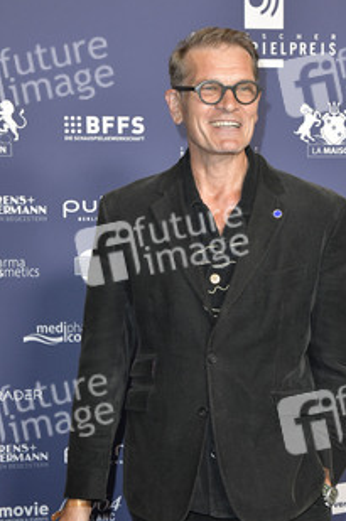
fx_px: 824
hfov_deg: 23.7
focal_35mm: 57
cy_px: 330
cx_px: 211
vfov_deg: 34.9
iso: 2000
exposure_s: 1/200
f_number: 6.3
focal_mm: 44
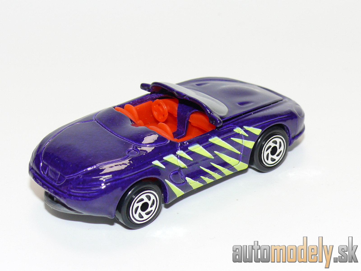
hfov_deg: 19.1
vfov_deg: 14.4
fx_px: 1074
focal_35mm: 103
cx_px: 180
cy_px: 136
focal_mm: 13.6
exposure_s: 1/30
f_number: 4
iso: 100
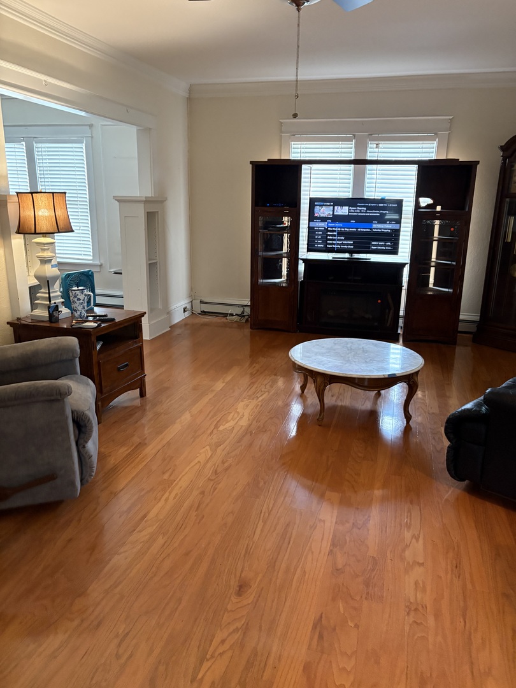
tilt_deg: -13.1
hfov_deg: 53.1
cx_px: 258
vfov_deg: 67.3
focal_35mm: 26
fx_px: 517
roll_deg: -0.9
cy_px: 344
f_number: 1.6
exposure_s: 1/60
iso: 500
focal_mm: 5.96
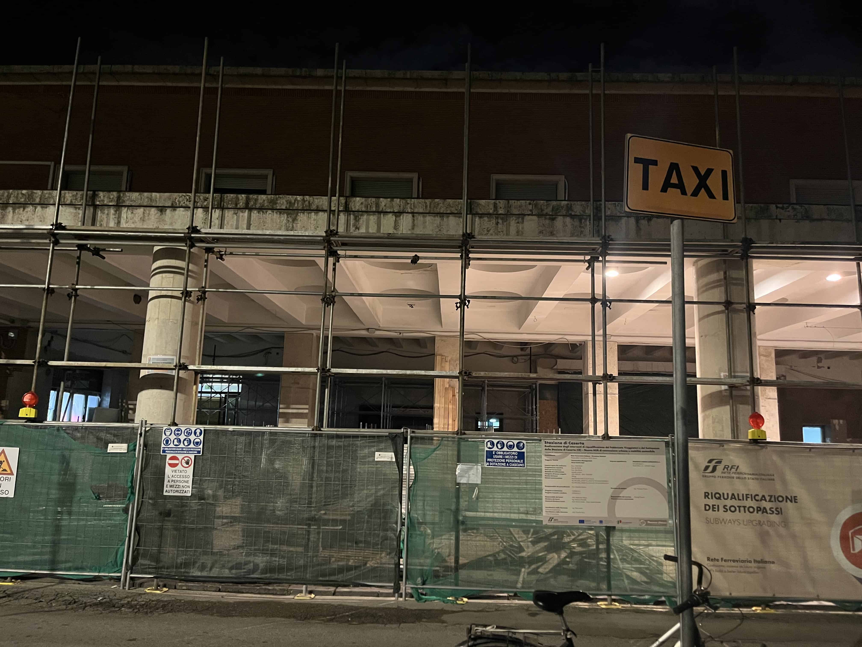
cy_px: 324
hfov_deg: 67.3
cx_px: 431
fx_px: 647
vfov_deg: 53.1
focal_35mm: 26
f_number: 1.6
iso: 800
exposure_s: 1/25
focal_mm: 5.1
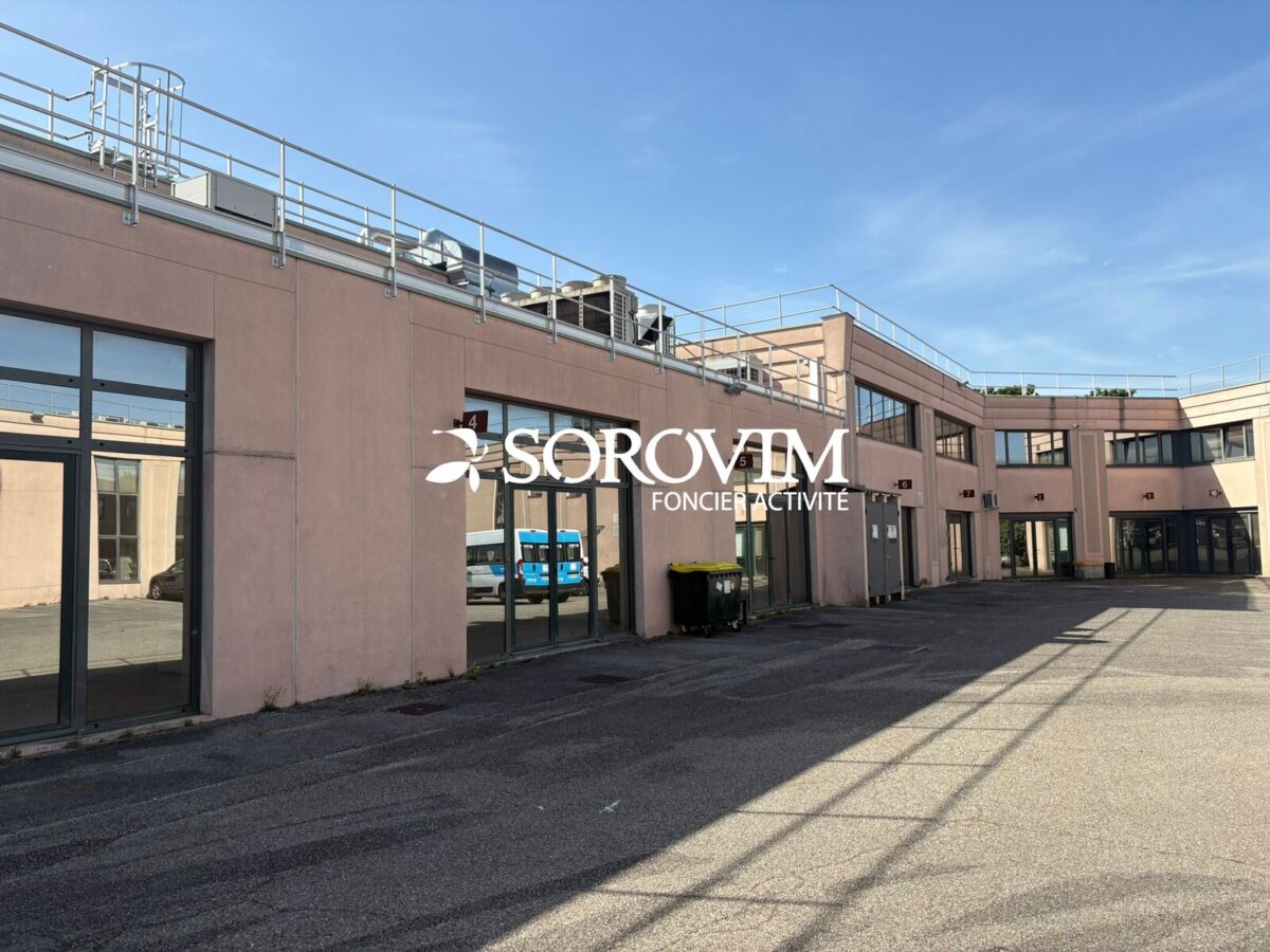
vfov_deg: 53.1
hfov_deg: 67.3
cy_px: 476
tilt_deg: +4.1
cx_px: 635
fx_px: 954
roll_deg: +2.1
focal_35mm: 26
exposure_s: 1/2538
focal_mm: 5.96
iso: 50
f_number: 1.6
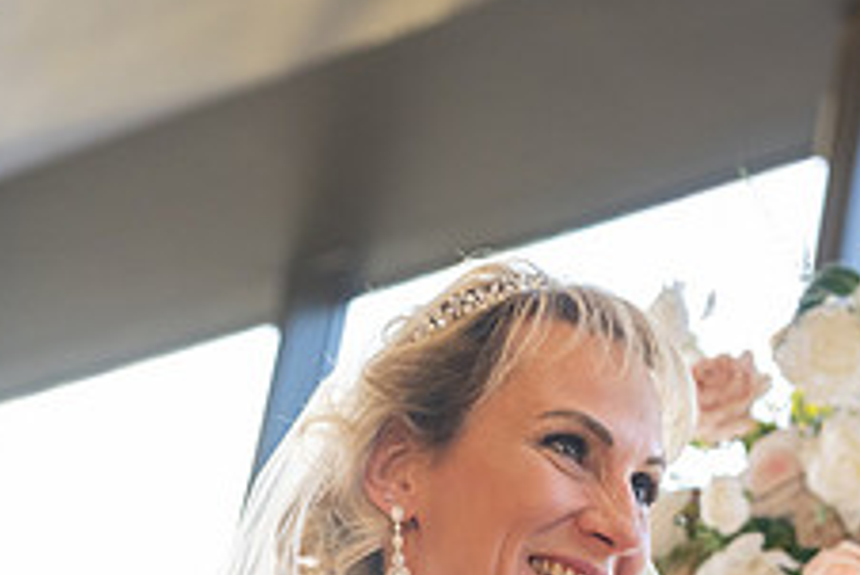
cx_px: 844
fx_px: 3418
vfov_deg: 9.5
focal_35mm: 143
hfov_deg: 14.1
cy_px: 716
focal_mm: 54
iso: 1250
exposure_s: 1/200
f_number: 2.8
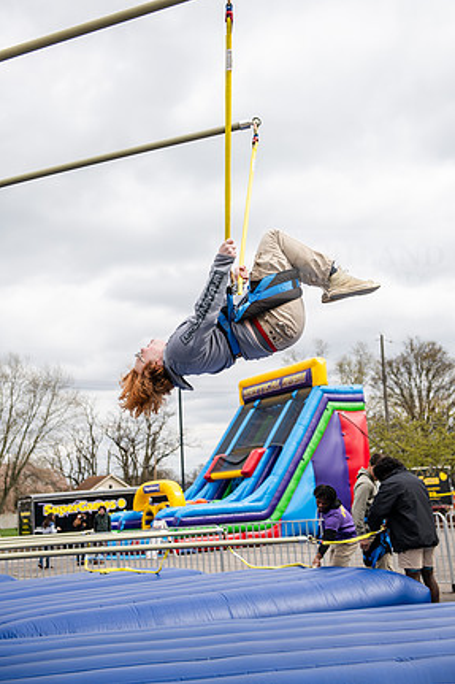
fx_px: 892
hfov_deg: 28.6
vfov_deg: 41.9
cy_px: 329
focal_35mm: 47
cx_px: 236
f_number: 3.5
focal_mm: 45
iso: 160
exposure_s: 1/1250
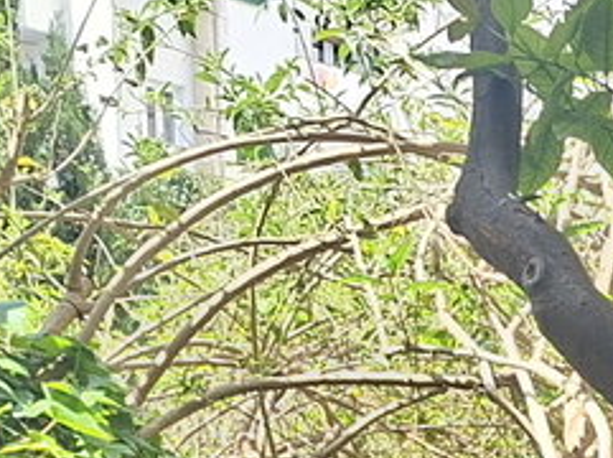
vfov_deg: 8.6
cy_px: 1170
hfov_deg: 12.3
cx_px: 939
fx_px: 2705
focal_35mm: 153
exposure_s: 1/319
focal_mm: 5.54
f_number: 1.8
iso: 50
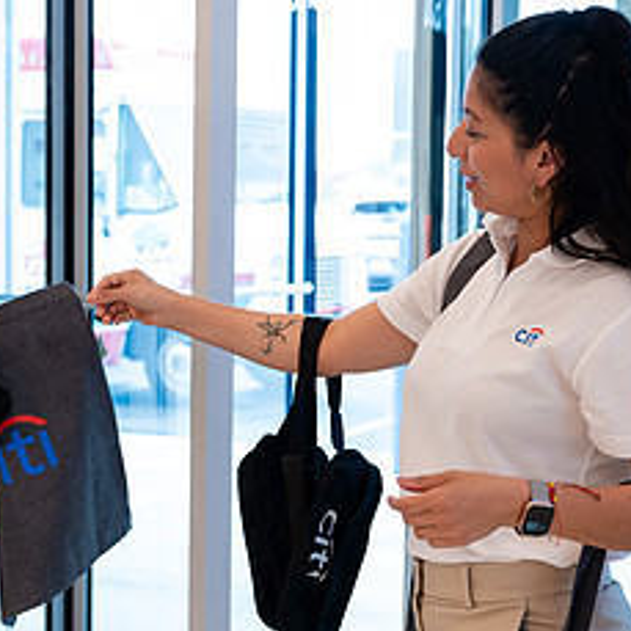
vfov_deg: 21.1
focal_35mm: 82
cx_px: 78
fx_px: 1691
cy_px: 345
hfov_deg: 20.7
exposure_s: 1/250
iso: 800
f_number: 3.5
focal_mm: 36
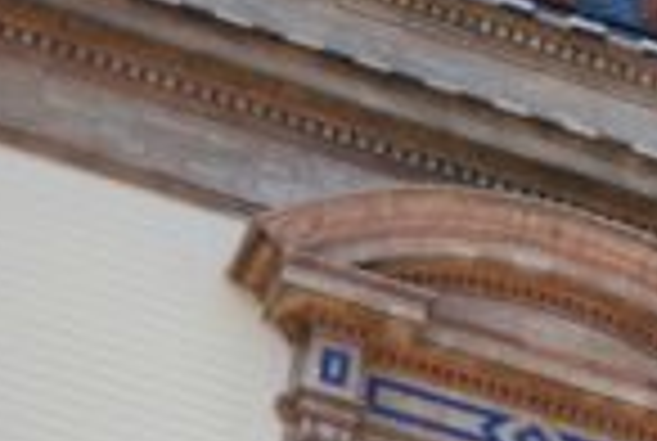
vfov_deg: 3.8
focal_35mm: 359
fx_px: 6565
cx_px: 1089
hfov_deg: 5.7
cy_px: 79
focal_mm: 70
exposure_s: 1/400
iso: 200
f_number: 5
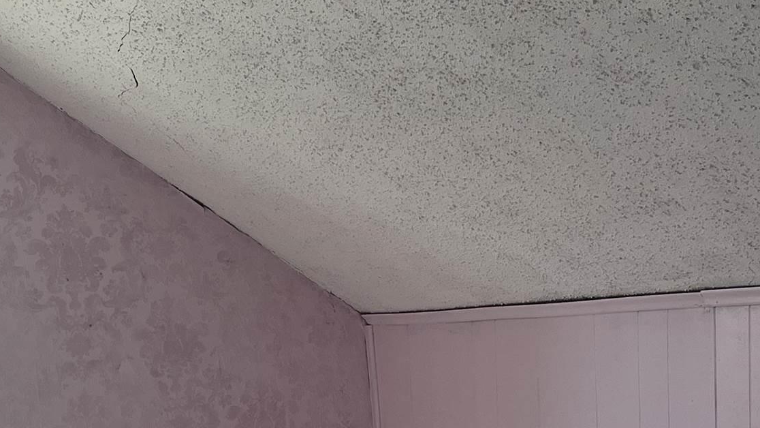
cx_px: 372
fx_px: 1572
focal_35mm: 78
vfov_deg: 14.8
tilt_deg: -11.8
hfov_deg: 27.2
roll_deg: +2.2
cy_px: 553
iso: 50
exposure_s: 1/157
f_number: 1.6
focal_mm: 5.1
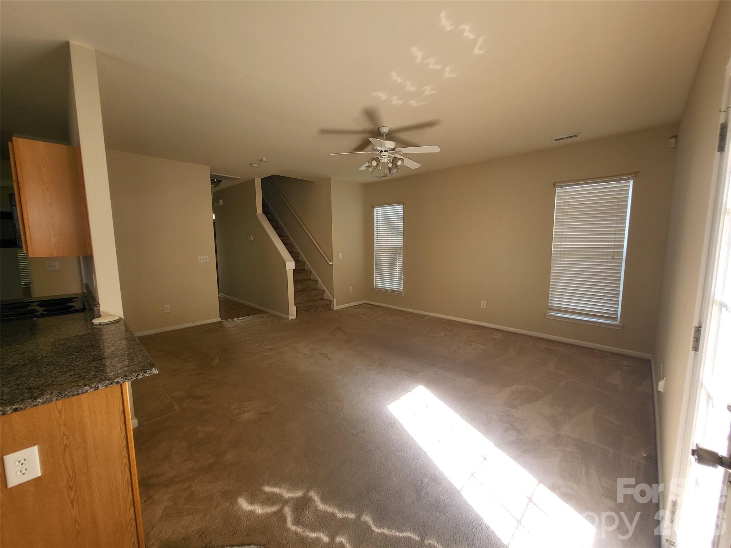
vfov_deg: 89.9
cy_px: 274
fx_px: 275
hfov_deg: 106.2
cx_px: 366
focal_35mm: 13
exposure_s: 1/60
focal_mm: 1.74
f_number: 2.2
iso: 40
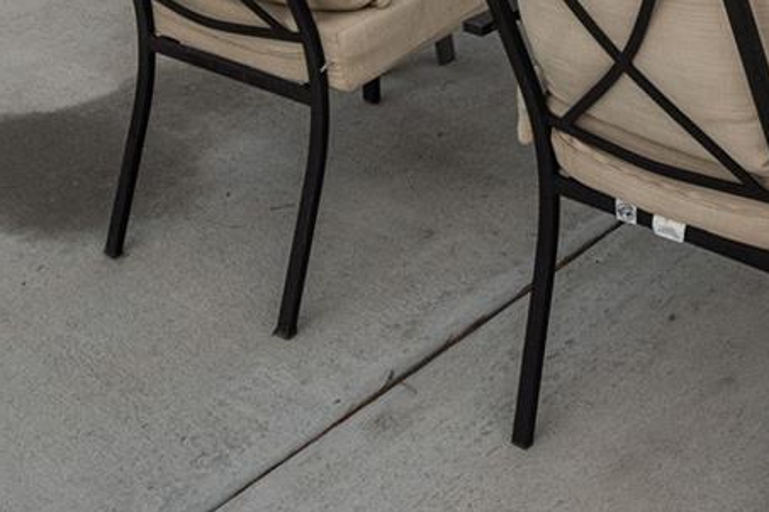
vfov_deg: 18.4
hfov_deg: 27.7
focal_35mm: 60
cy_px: -373
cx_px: 1003
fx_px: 1282
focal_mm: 17
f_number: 8
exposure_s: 1/13
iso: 2500
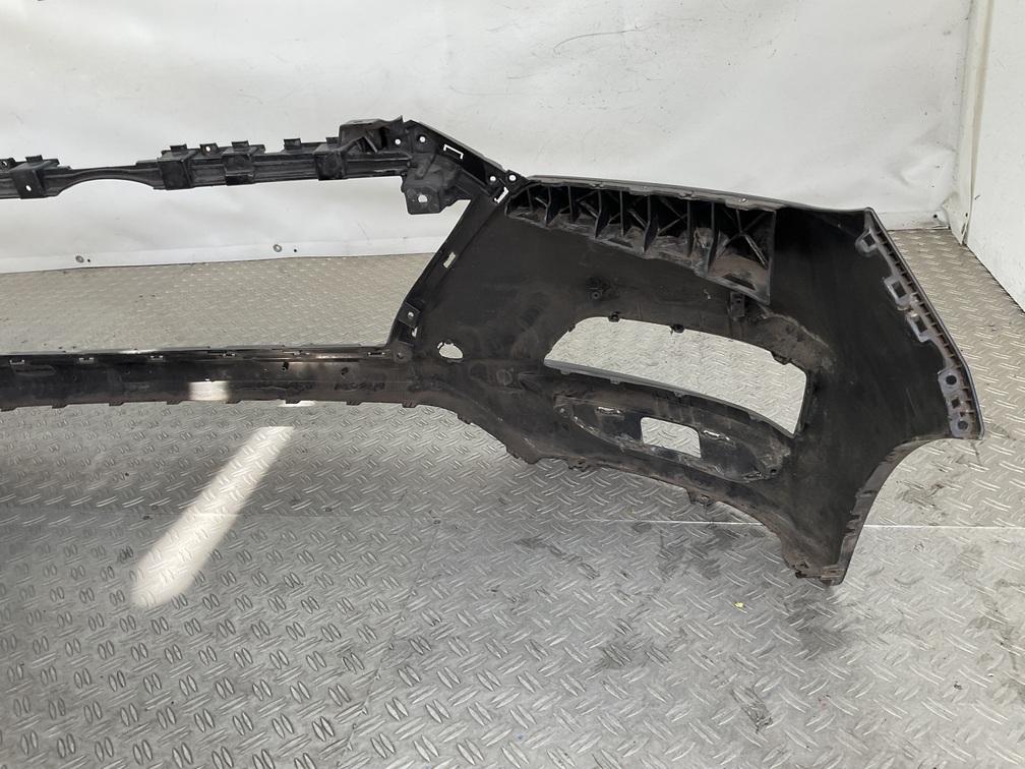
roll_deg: +7.6
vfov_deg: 48.2
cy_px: 384
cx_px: 512
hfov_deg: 61.7
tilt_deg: -25.4
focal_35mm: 29
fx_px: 859
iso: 20
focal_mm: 3
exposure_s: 1/120
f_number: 1.8
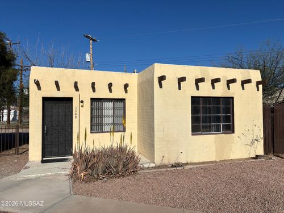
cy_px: 106
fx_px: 213
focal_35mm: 26
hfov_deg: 67.3
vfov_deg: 53.1
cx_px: 142
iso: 50
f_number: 1.6
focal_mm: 5.96
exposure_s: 1/12195
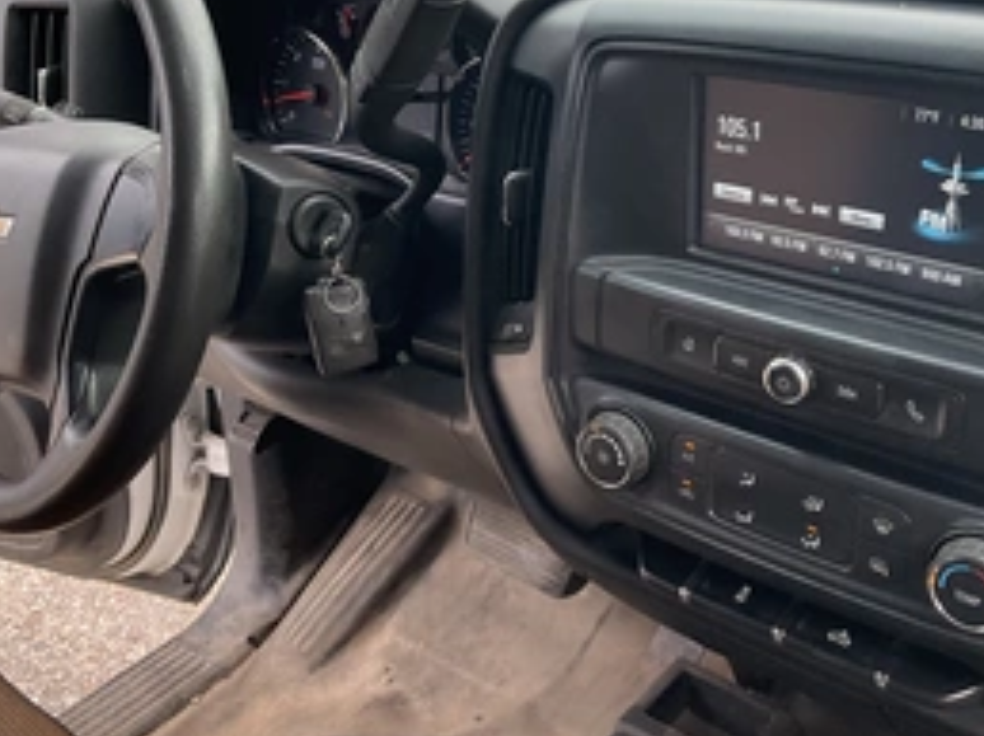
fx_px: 1278
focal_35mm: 45
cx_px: 481
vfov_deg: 31.9
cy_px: 252
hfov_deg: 42.1
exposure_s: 1/122
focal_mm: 3
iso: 40
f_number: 1.8
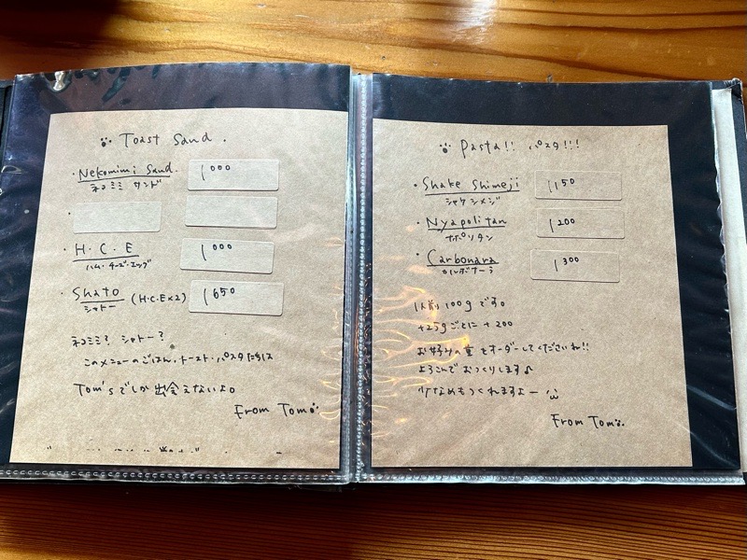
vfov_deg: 53.1
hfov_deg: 67.3
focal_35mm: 26
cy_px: 280
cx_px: 374
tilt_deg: -79.9
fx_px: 561
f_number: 1.5
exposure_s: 1/120
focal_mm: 5.7
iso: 125
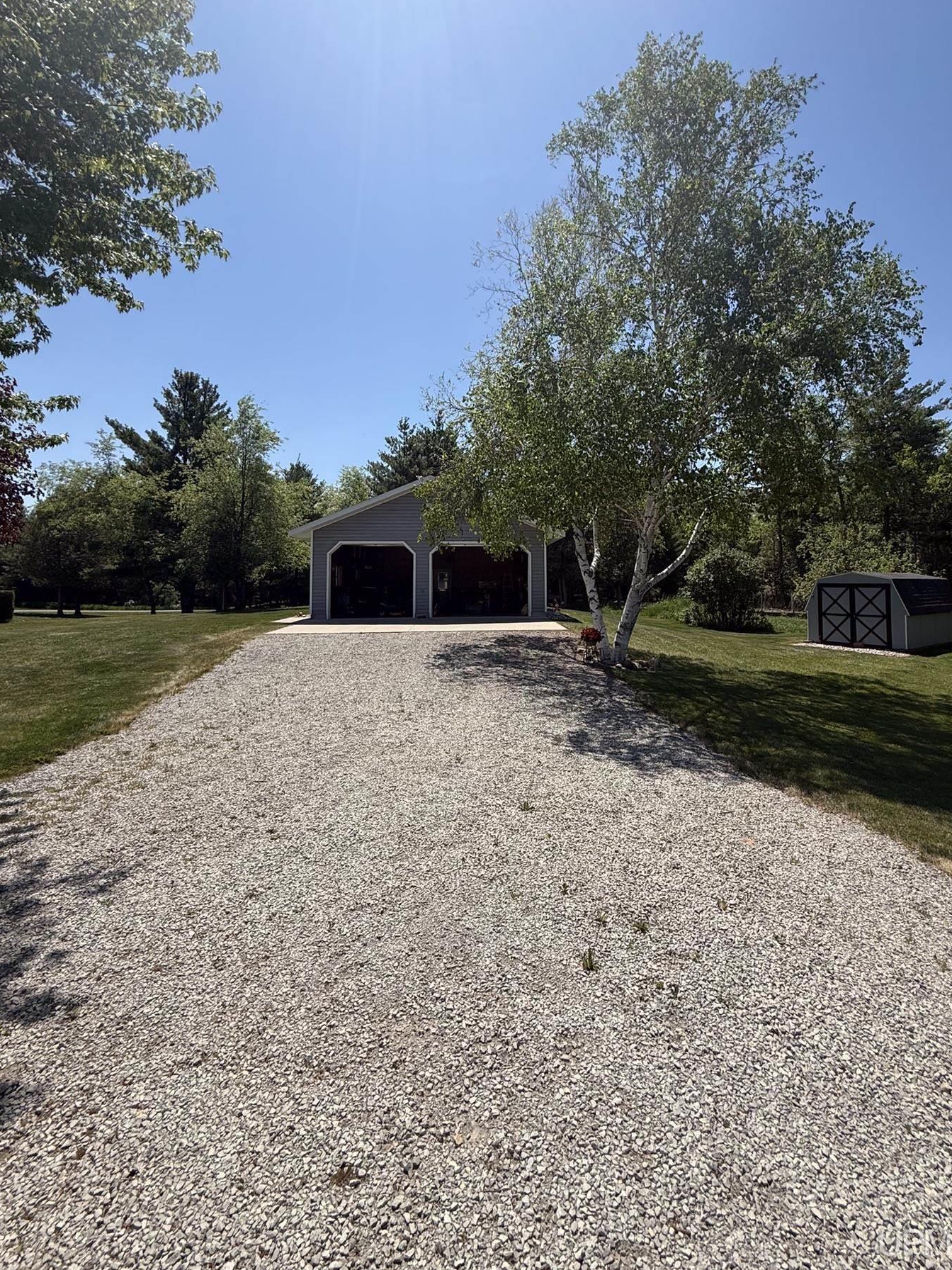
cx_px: 531
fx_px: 587
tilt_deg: +3.2
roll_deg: -0.7
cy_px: 552
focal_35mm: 16
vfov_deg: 94.0
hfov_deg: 77.8
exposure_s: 1/2165
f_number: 2.2
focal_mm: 2.22
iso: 50
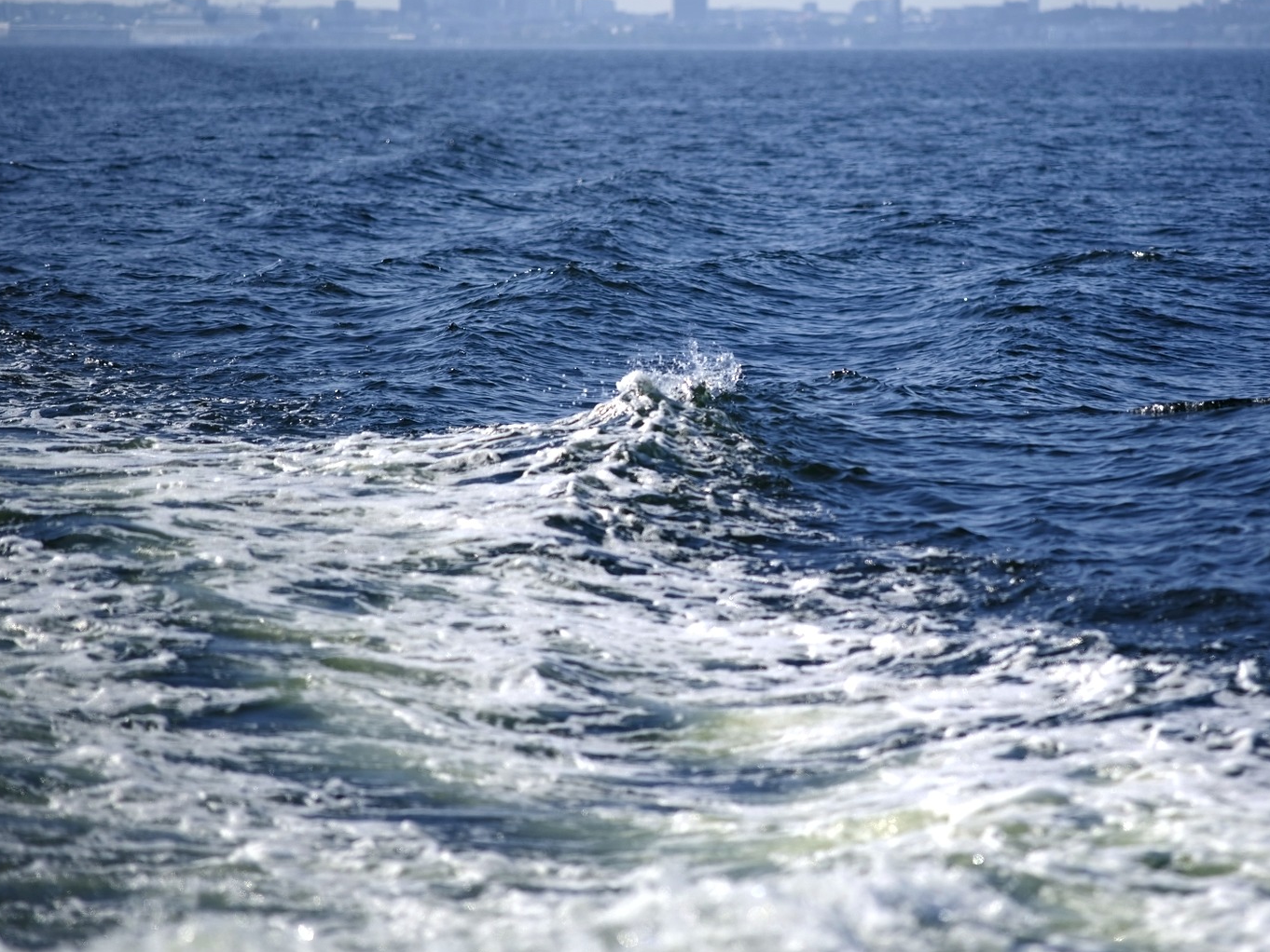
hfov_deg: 8.5
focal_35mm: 232
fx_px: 8513
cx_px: 820
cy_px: 335
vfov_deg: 6.4
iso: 100
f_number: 2.8
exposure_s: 1/3800
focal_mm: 200
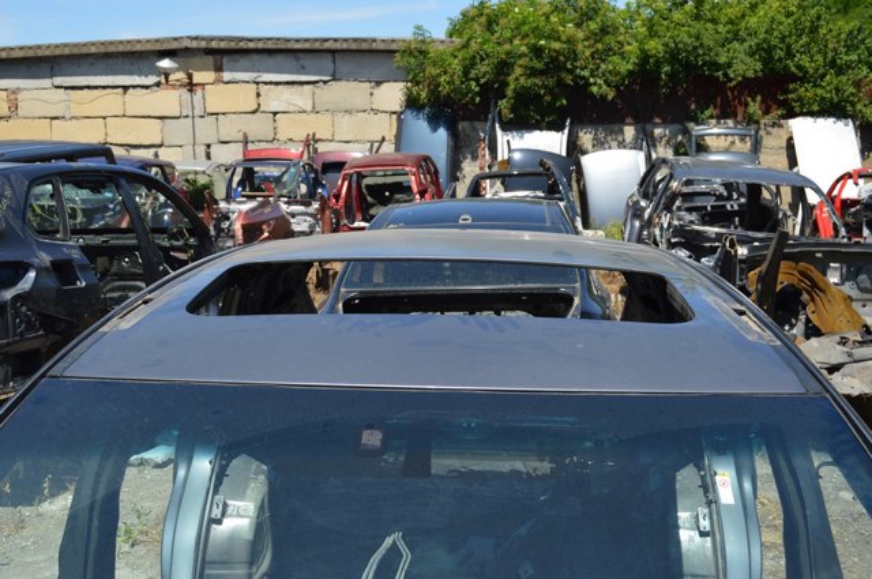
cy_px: 290
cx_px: 436
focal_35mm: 39
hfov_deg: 49.6
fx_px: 943
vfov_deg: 34.1
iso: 100
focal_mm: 26
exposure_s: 1/320
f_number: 9
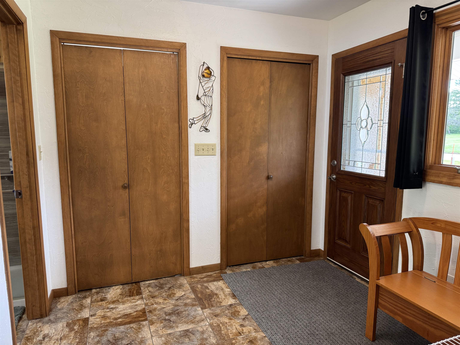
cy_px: 172
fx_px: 319
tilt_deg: -8.3
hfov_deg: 71.6
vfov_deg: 56.8
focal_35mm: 24
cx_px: 230
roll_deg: +0.0
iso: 160
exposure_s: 1/60
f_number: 1.78
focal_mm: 6.76
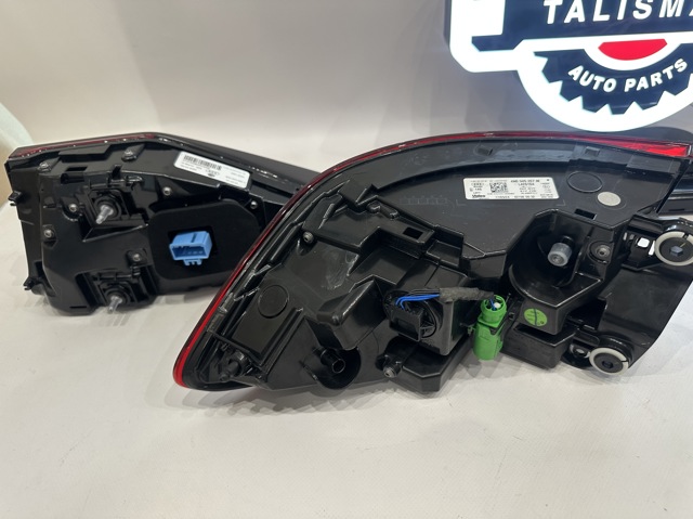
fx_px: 480
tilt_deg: -34.1
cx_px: 346
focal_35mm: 24
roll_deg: +5.3
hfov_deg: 71.6
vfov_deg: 56.8
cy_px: 260
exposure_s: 1/100
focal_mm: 6.86
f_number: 1.78
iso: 200
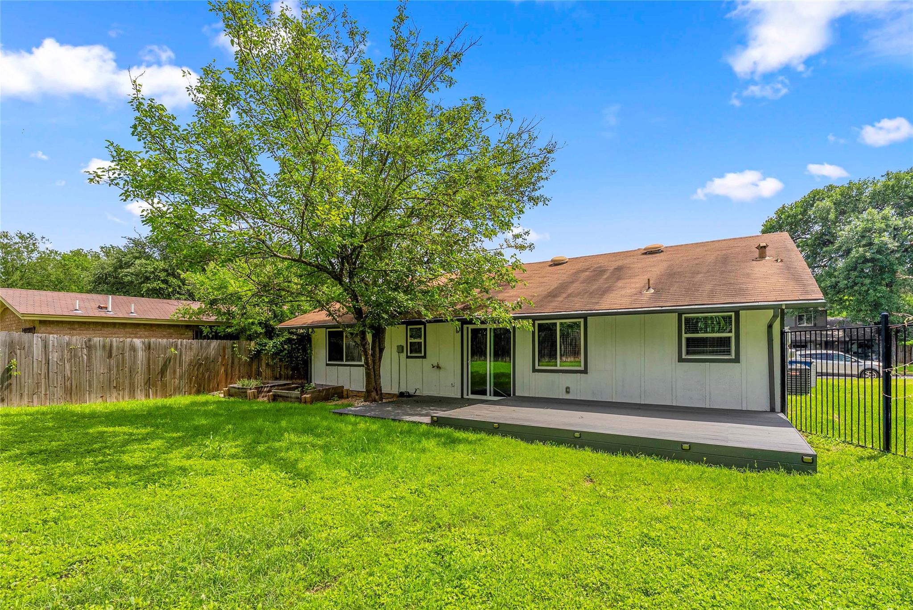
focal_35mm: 16
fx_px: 408
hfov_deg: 96.4
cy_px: 305
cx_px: 456
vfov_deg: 73.4
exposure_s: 1/500
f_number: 7.1
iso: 125
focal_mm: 16.1
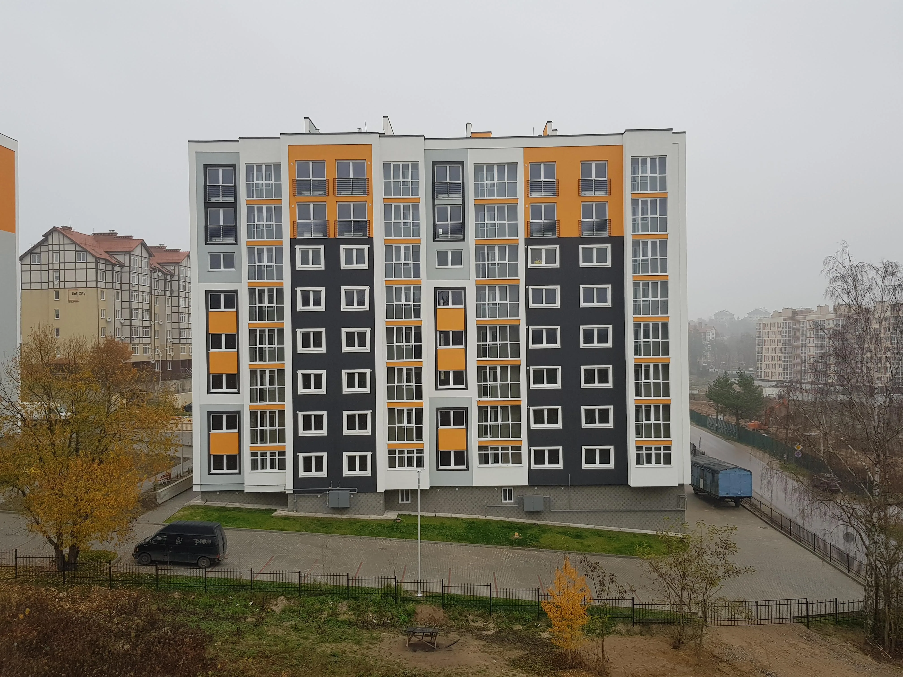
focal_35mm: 26
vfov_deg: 53.1
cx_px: 452
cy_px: 338
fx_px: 678
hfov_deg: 67.3
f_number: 1.7
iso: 40
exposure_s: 1/149
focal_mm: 4.3
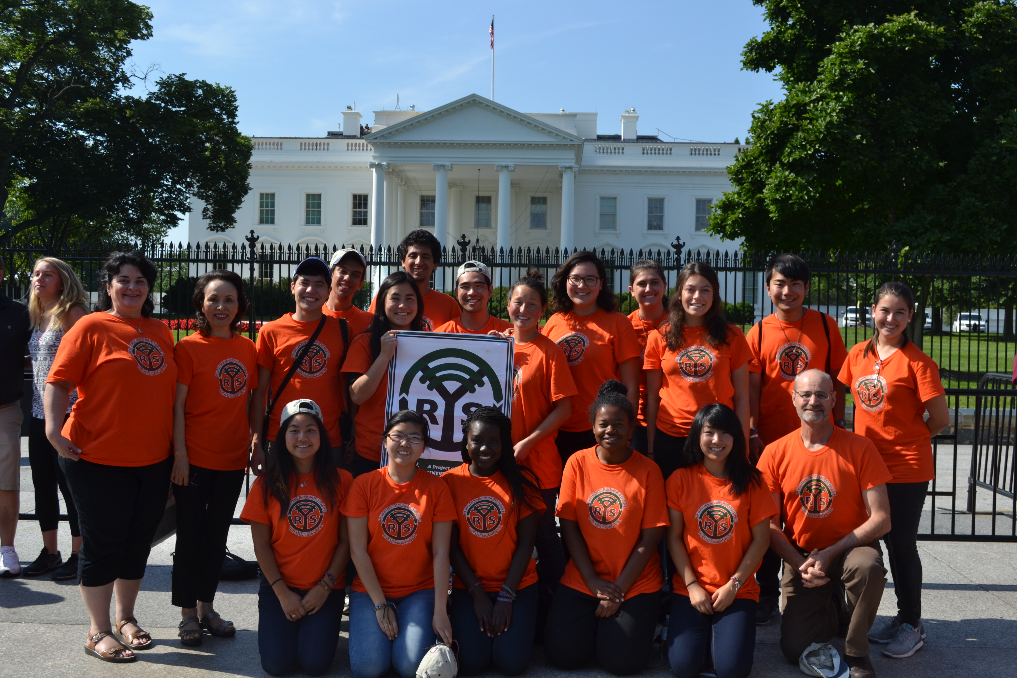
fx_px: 1102
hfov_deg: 49.6
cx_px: 508
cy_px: 339
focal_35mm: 39
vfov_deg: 34.2
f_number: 7.1
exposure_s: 1/200
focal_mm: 26
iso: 100
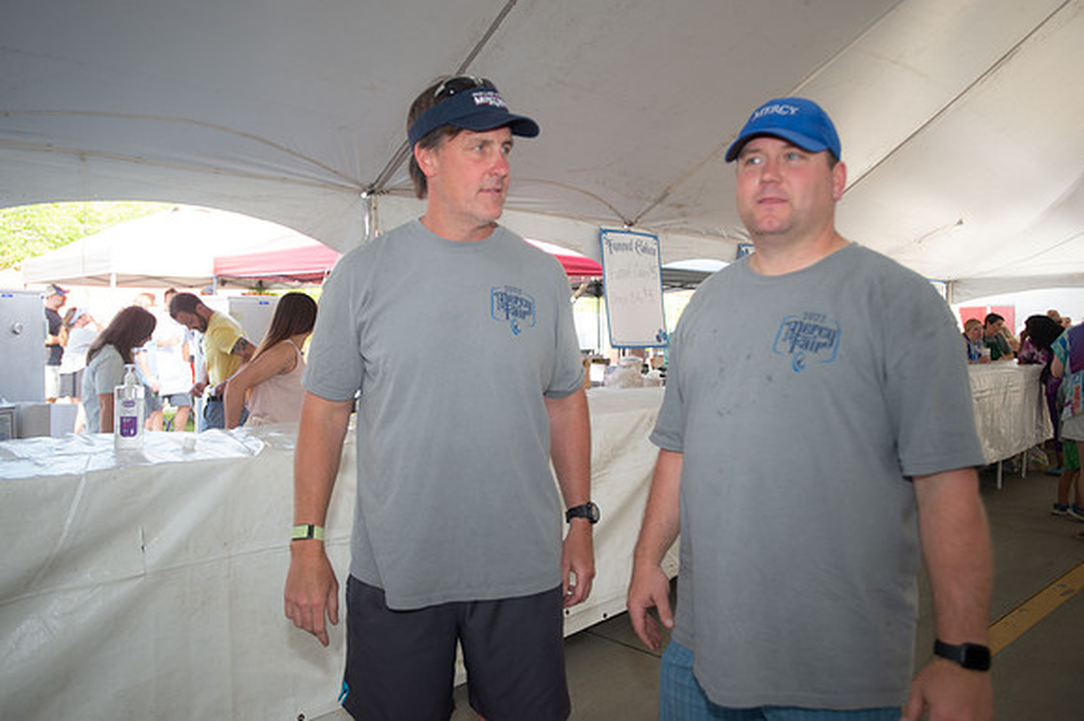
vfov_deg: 46.4
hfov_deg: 65.5
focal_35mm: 28
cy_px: 360
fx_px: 843
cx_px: 542
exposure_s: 1/160
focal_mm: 28
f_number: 2.8
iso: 250
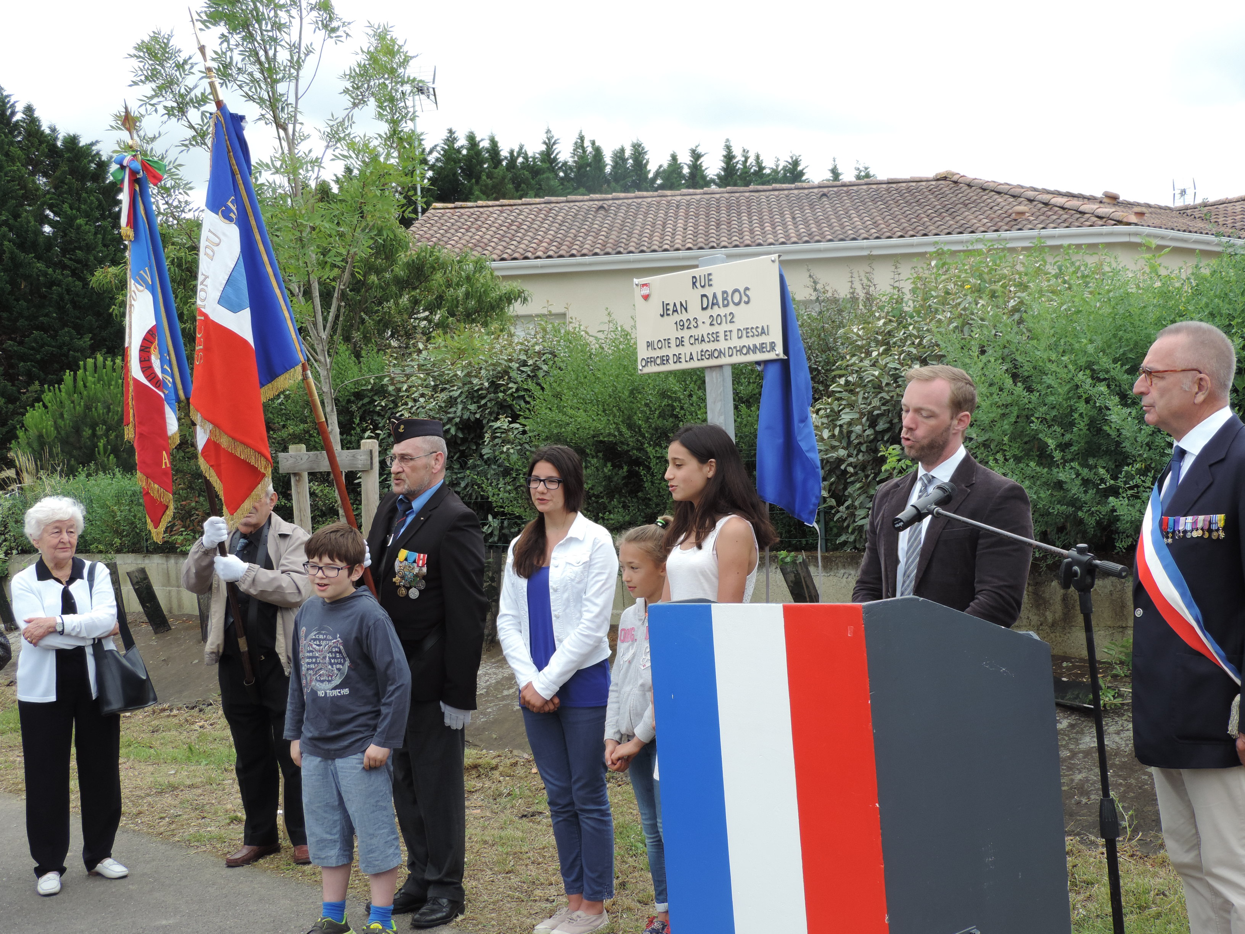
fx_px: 1547
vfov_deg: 33.6
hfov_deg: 43.9
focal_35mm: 43
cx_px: 622
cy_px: 467
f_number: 3.4
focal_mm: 7.6
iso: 80
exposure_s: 1/320
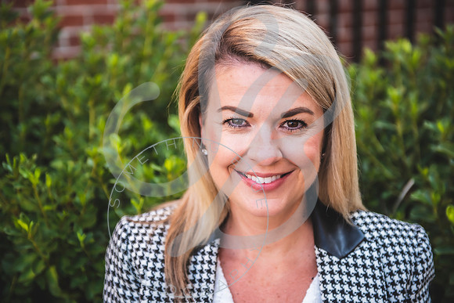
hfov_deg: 28.8
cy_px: 152
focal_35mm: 70
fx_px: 883
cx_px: 227
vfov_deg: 19.5
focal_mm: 70
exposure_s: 1/200
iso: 200
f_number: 2.8
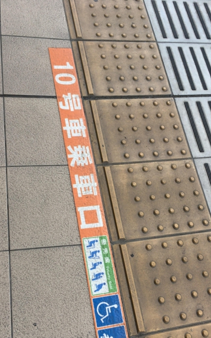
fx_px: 340
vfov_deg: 52.4
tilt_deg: -63.0
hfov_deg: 34.4
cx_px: 106
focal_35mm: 37
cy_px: 203
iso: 25
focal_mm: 4.15
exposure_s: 1/254
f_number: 2.2
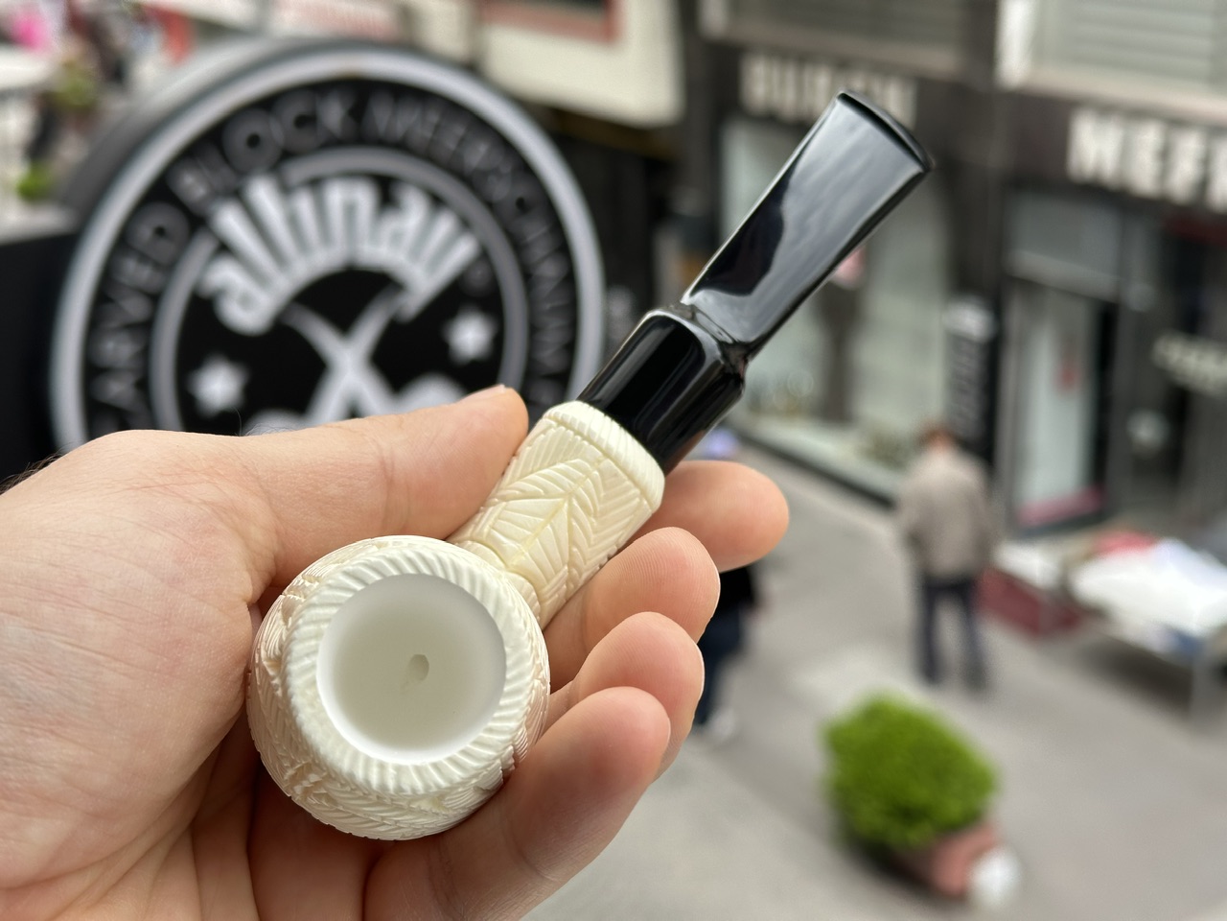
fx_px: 1701
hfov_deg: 39.7
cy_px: 460
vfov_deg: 30.3
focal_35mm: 48
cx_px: 614
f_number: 1.78
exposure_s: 1/401
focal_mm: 6.86
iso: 64
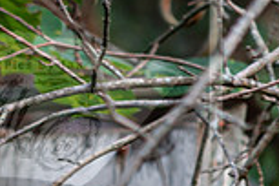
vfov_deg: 1.0
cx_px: -129
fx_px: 10562
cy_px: 327
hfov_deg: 1.5
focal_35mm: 1363
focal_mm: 240
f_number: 5.3
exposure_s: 1/15
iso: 200
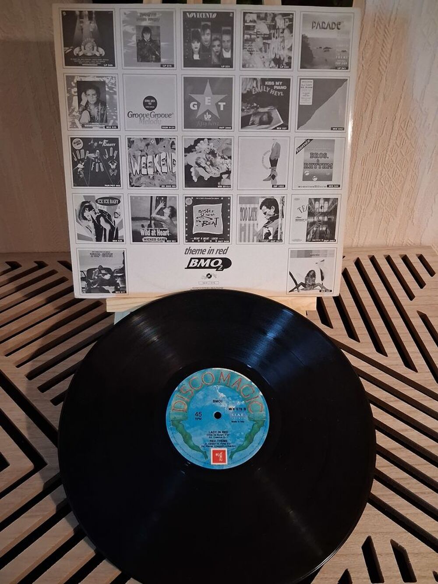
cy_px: 292
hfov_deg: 51.4
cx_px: 219
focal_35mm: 27
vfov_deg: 65.3
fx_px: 455
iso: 800
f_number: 1.8
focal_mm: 4
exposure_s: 1/25
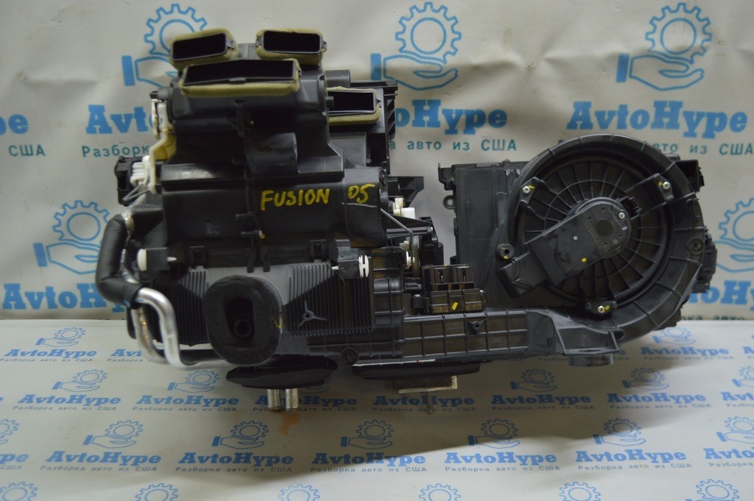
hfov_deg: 48.0
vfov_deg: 33.0
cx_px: 377
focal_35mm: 40
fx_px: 848
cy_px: 250
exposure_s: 1/60
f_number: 4
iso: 400
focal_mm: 27
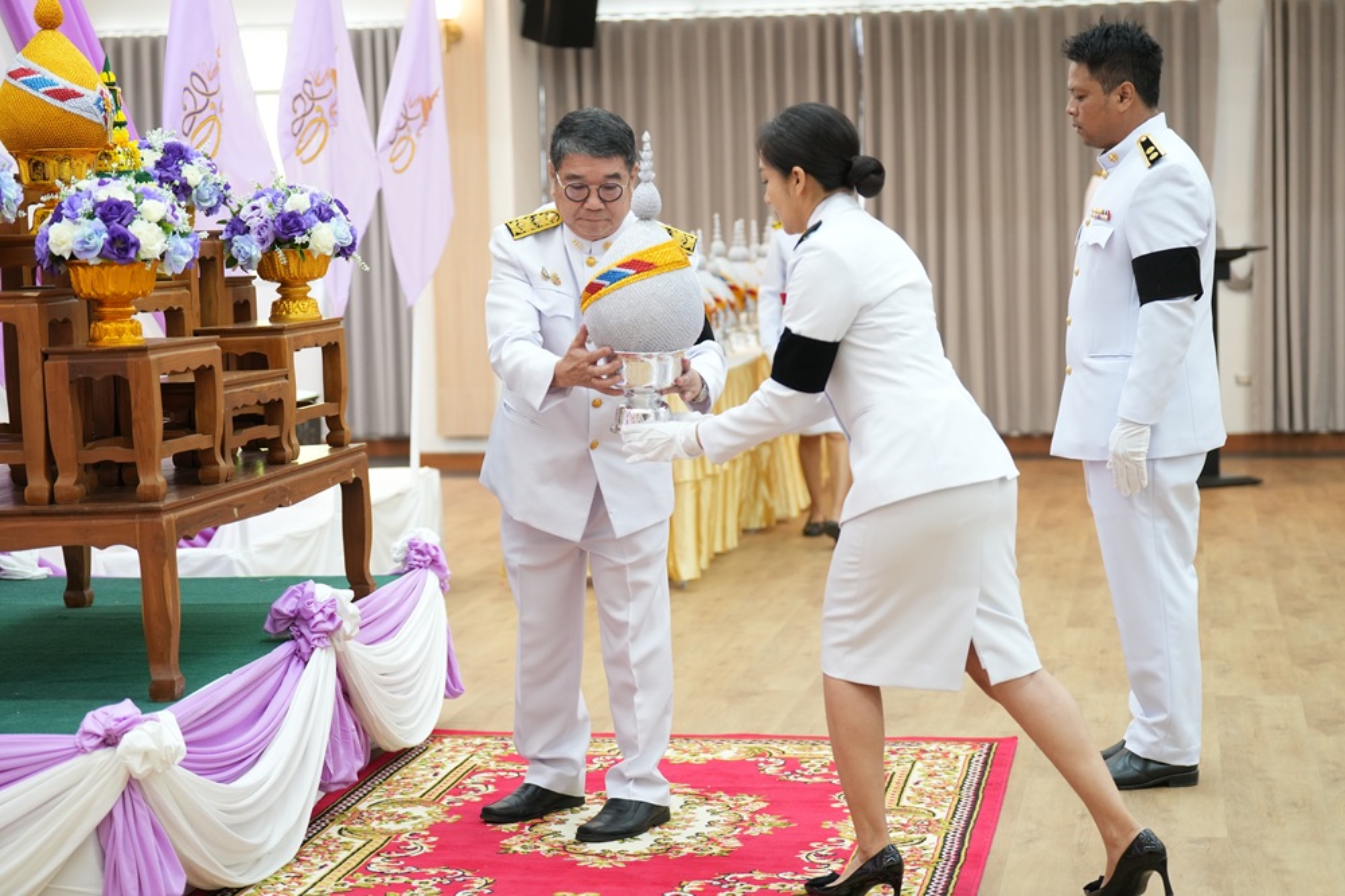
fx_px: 2764
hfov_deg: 27.4
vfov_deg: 18.4
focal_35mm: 74
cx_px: 672
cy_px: 448
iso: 1600
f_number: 2.8
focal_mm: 74
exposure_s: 1/200
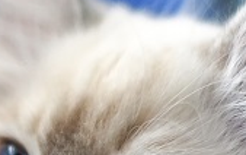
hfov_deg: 7.7
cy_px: 198
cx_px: -25
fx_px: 1819
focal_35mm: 271
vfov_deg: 4.8
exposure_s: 1/160
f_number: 2
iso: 640
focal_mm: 50
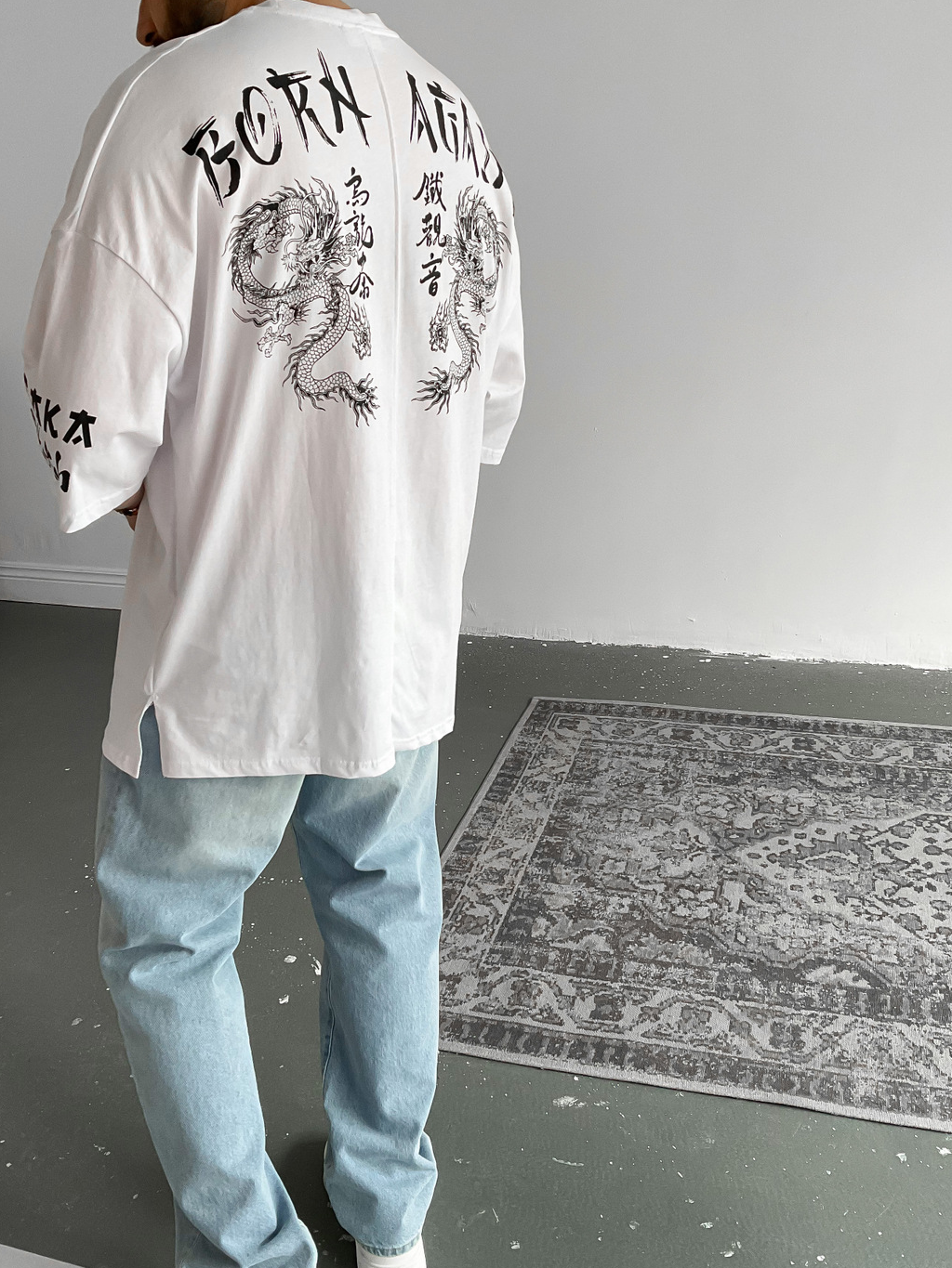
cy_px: 657
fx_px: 1247
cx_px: 411
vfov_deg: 53.9
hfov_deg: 41.7
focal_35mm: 34
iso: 64
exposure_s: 1/115
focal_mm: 3
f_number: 1.8
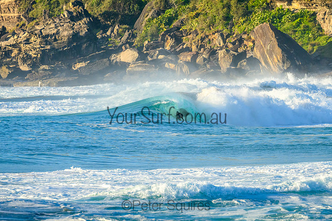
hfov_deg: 3.8
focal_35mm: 549
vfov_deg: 2.5
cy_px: 108
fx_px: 5067
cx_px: 183
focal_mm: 400
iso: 1000
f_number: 9
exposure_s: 1/2000
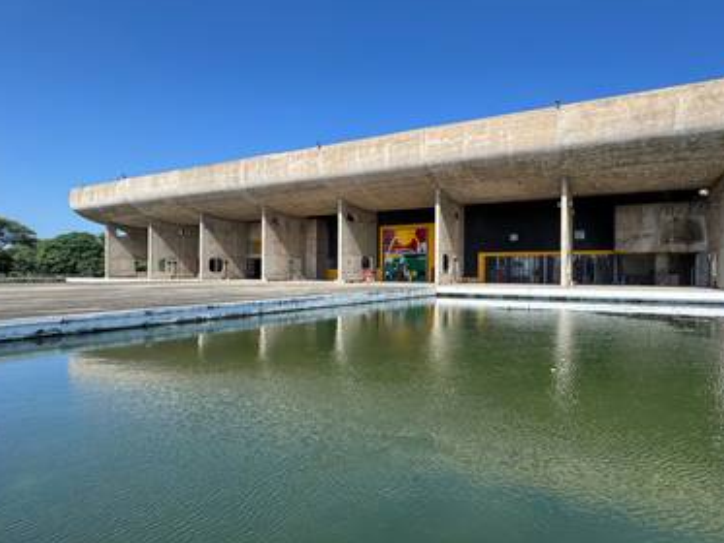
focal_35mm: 18
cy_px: 277
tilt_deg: +0.3
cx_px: 441
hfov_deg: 86.4
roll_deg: +0.5
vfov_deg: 71.6
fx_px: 377
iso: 50
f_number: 2.2
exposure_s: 1/1236
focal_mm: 2.22
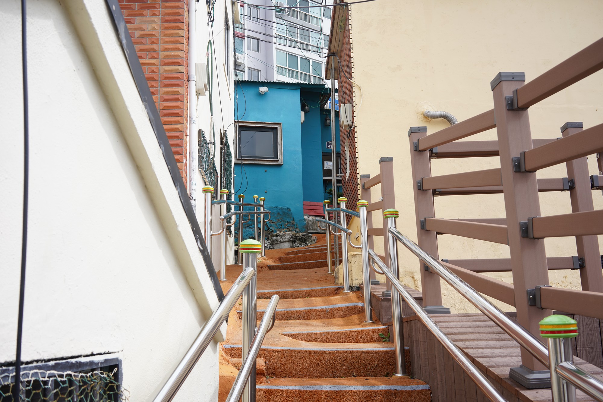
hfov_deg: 54.4
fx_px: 586
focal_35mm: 35
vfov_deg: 37.9
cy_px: 201
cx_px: 302
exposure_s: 1/100
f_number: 9
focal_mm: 35
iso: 100
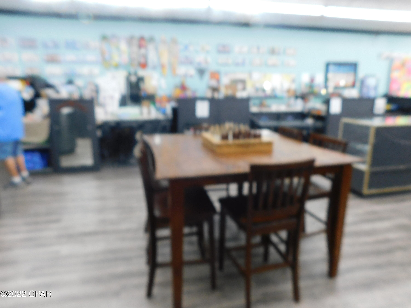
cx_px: 206
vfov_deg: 58.9
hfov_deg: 73.9
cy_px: 154
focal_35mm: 23
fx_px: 273
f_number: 3
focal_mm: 4
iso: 140
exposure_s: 1/30
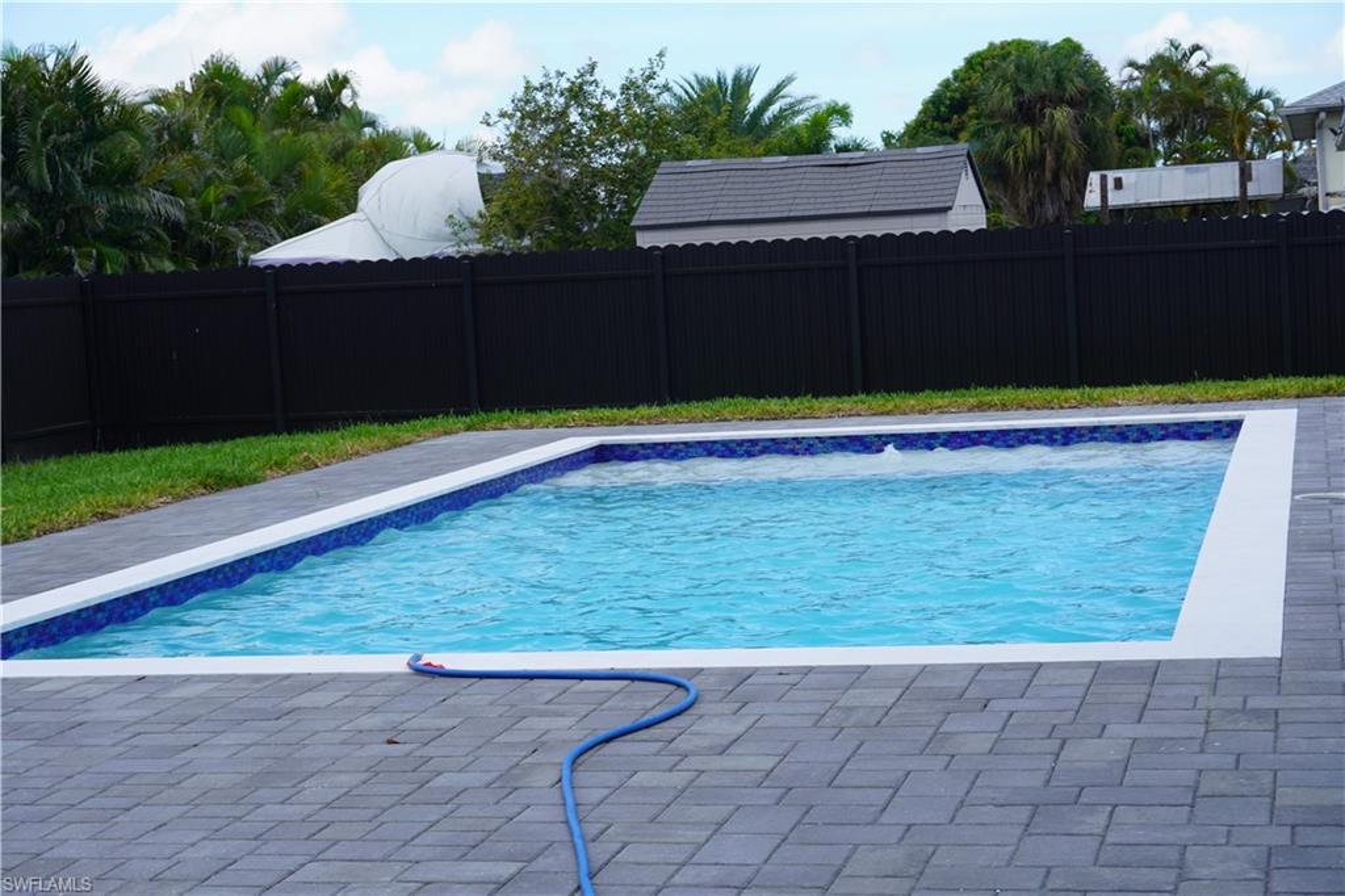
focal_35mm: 64
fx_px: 2409
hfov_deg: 31.2
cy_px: 448
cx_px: 672
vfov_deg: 21.1
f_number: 9
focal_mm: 43
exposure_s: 1/125
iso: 100
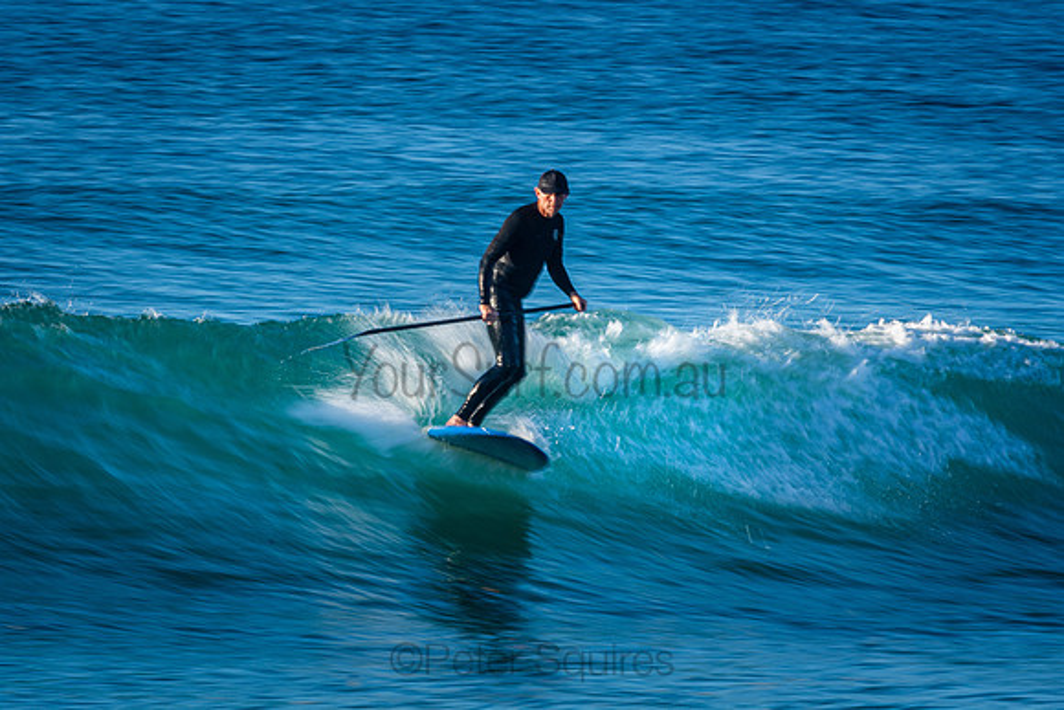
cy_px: 355
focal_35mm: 750
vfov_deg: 1.8
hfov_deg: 2.7
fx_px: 22171
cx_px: 532
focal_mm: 500
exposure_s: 1/20
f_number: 22
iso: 100
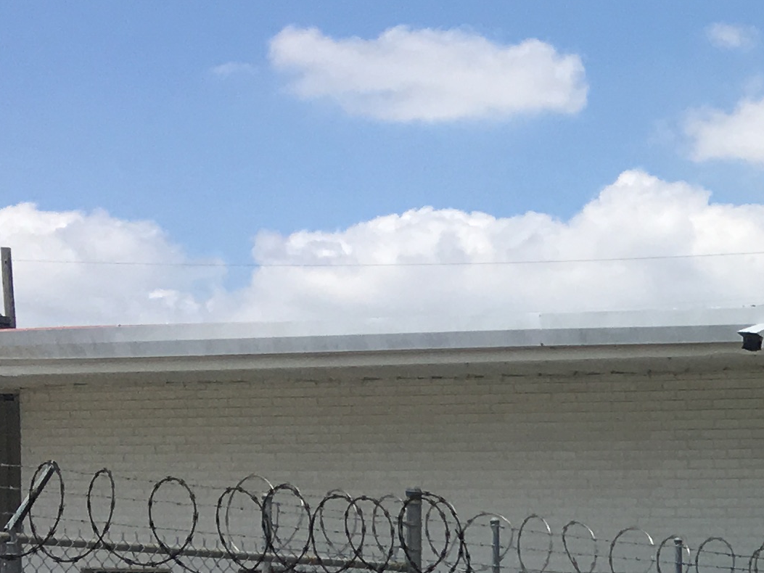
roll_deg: -0.9
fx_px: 2450
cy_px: 861
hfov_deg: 15.7
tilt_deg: -1.4
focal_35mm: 111
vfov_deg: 12.7
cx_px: 1270
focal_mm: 4.15
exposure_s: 1/2653
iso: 25
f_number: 2.2
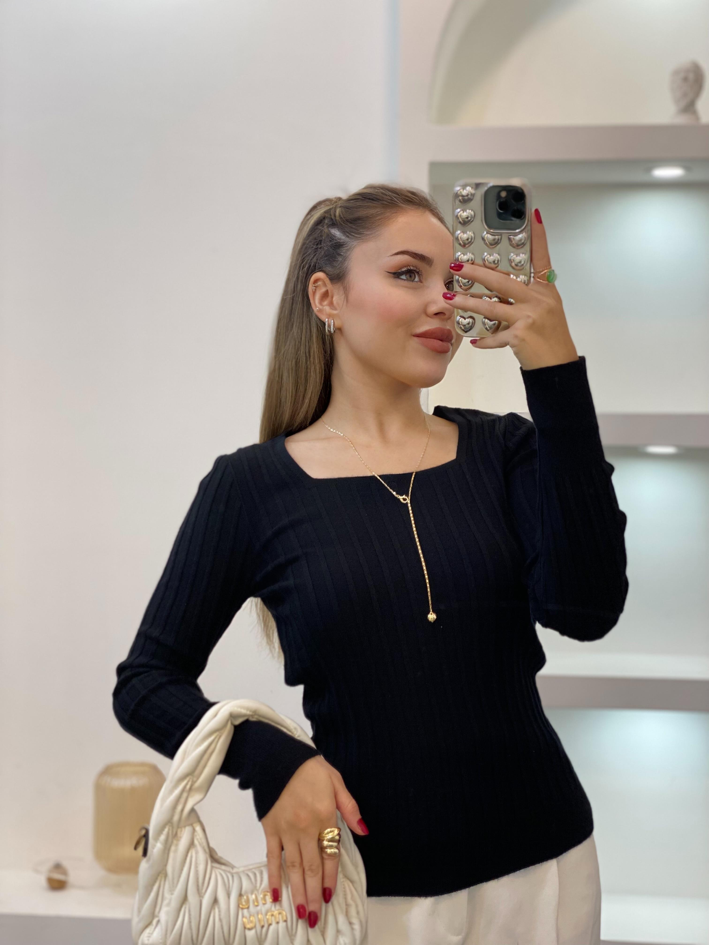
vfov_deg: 36.8
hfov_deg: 28.0
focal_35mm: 52
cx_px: 354
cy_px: 472
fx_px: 1420
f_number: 2
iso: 100
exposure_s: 1/100
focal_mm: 6
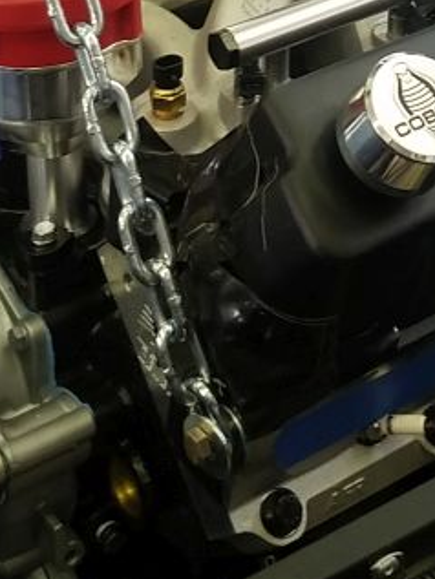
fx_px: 1875
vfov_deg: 16.3
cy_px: -251
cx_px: 422
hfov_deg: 13.1
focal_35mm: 112
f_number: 1.7
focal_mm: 4.2
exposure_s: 1/40
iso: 160
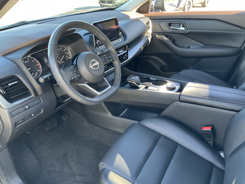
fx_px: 205
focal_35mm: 29
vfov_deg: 48.2
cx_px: 122
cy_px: 92
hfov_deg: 61.7
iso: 64
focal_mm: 3
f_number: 1.8
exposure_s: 1/78
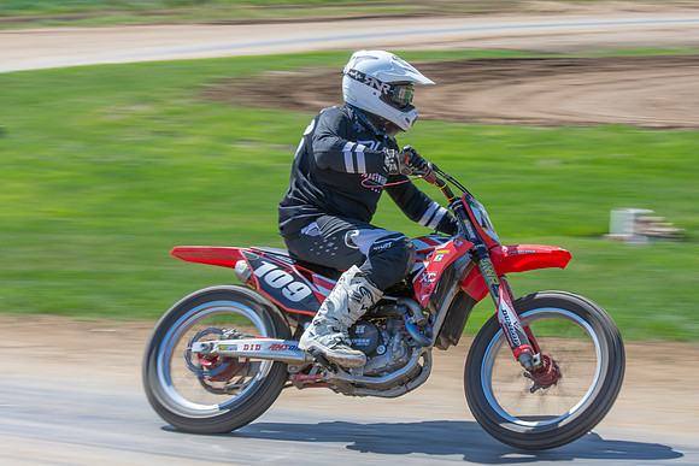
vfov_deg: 13.0
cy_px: 233
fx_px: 2054
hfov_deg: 19.3
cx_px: 348
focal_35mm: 106
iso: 125
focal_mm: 70
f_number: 8
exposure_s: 1/160
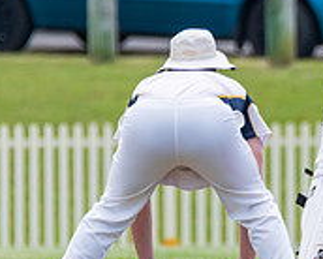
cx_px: 424
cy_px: 155
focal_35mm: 2251
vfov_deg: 0.7
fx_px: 21543
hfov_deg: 0.9
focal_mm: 600
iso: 640
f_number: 6.3
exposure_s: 1/1250
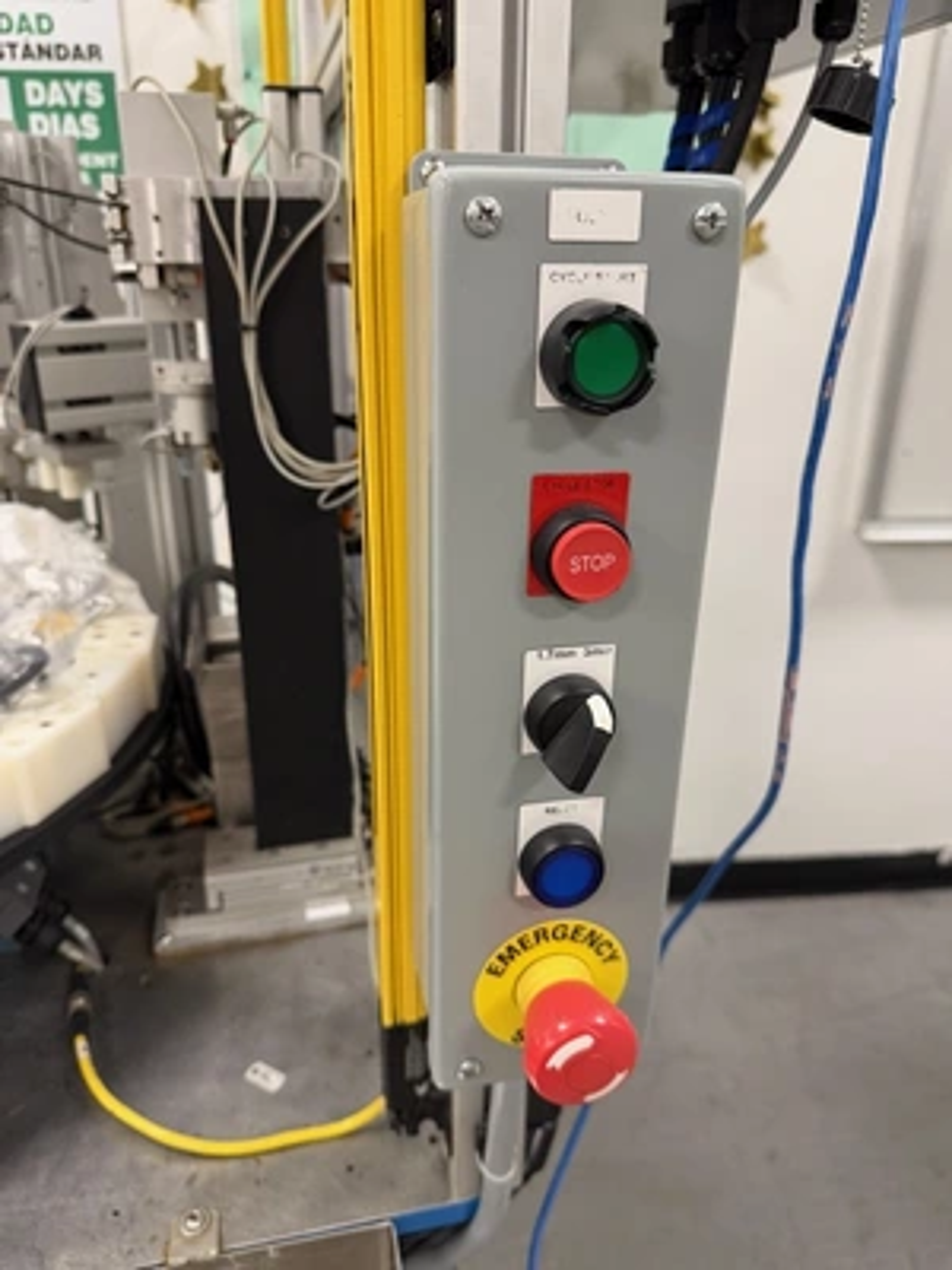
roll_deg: -1.8
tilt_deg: -22.0
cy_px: 635
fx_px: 880
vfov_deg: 71.6
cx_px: 476
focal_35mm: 24
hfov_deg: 56.8
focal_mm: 6.76
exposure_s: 1/60
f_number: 1.78
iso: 250
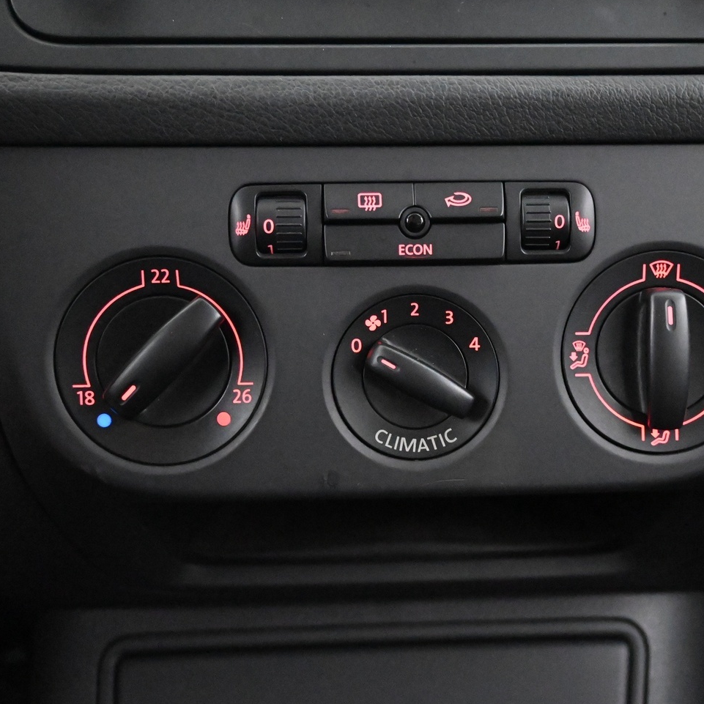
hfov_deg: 39.0
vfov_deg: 39.2
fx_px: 989
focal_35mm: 43
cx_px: 426
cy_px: 352
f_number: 3.8
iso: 14400
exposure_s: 1/30
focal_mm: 20
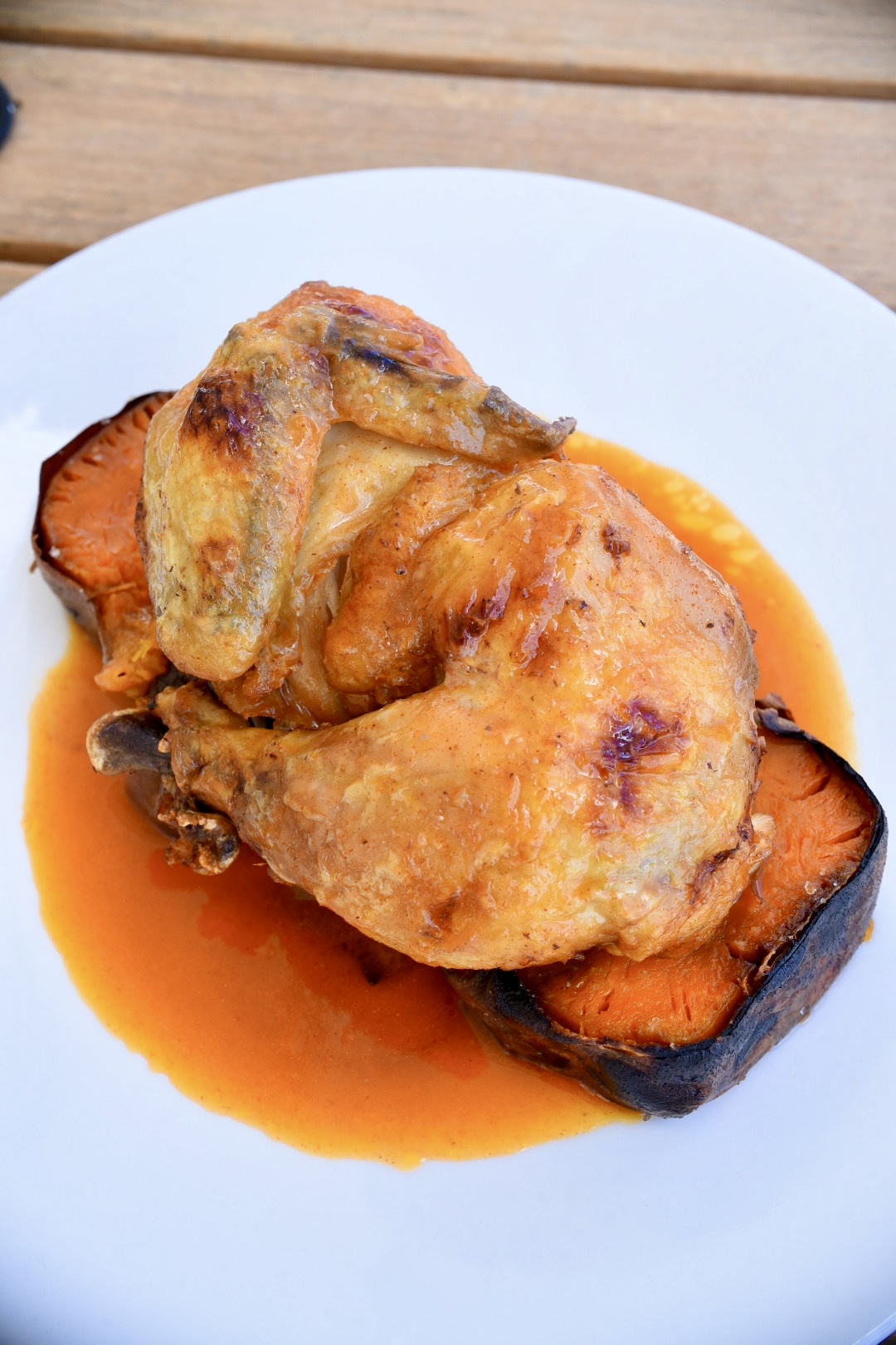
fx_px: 1493
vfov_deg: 48.5
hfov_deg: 33.4
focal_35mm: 40
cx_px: 448
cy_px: 672
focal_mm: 40
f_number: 10
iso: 500
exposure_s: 1/250
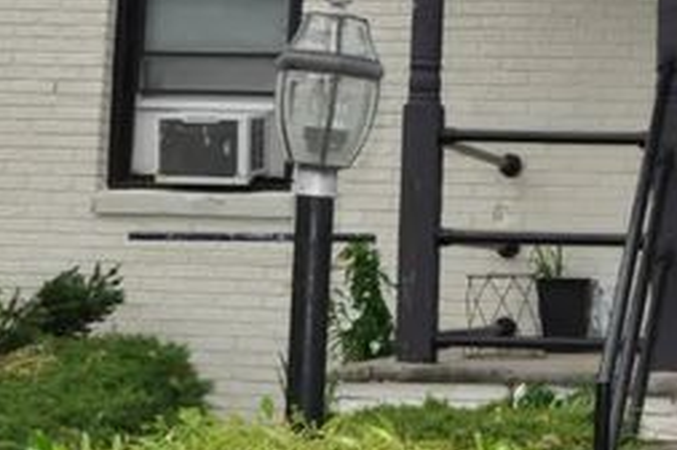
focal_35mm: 91
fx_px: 1710
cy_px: 50
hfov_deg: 20.9
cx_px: 808
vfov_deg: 14.8
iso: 200
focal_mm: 15
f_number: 6.7
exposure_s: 1/200
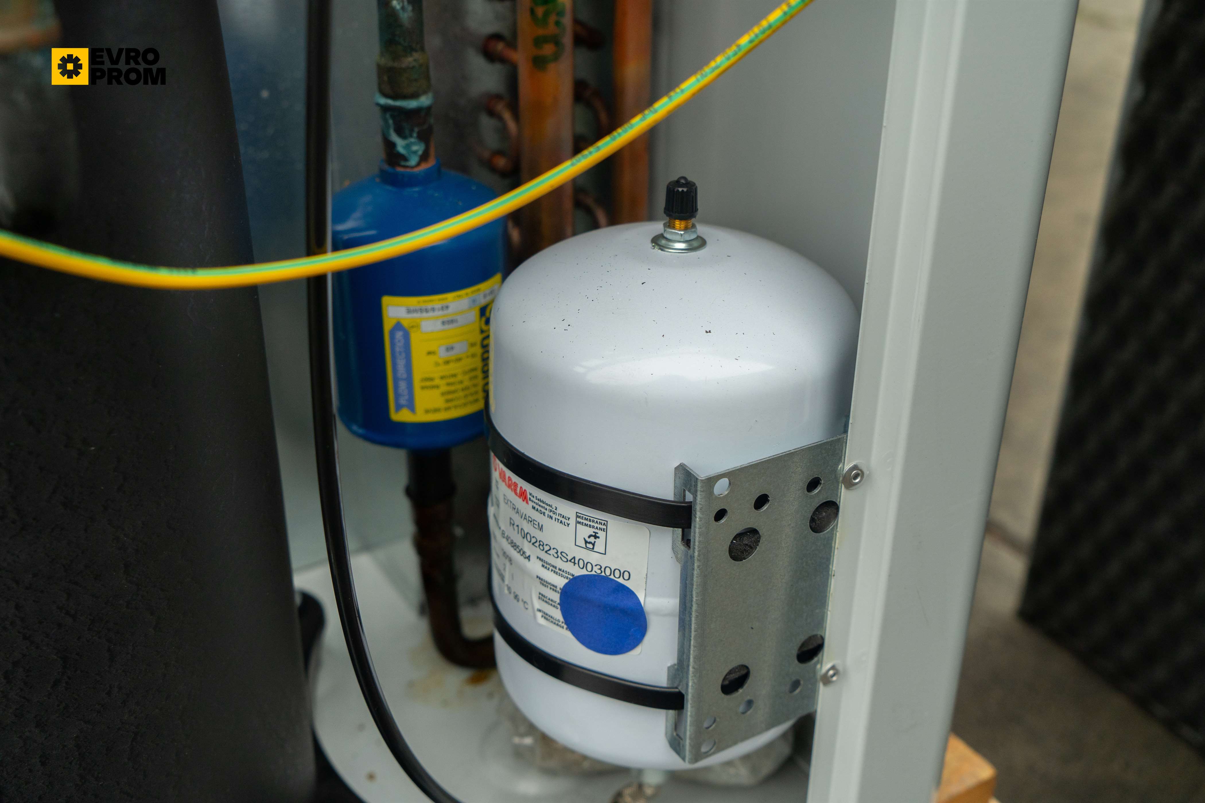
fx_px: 1272
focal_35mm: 38
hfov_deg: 50.7
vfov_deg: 35.1
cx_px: 602
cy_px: 402
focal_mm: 38
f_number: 5.6
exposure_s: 1/60
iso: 400
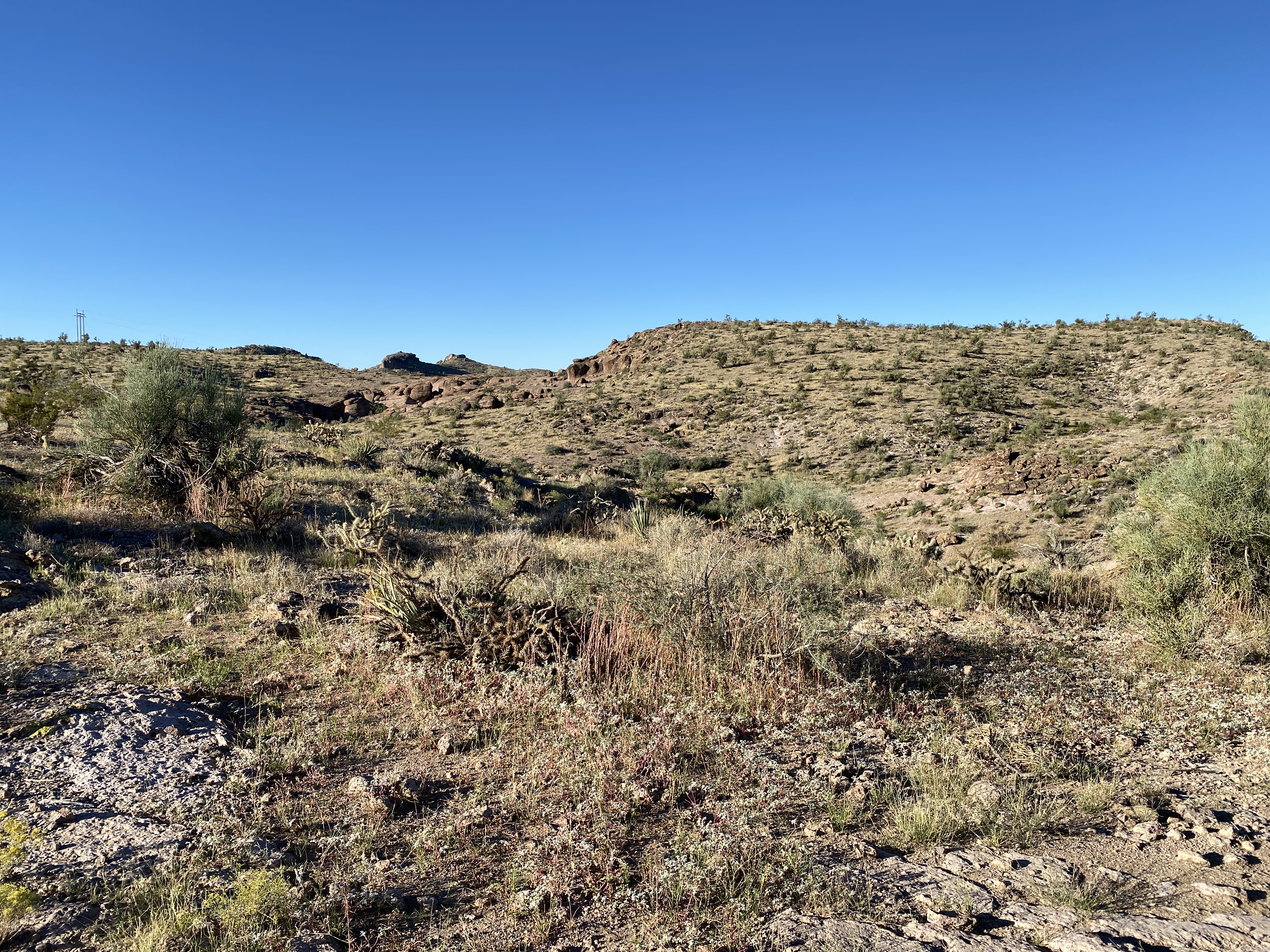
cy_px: 476
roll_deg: -0.4
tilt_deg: -4.5
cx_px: 635
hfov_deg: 67.3
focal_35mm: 26
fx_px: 954
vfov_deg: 53.1
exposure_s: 1/2358
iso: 32
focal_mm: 4.25
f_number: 1.8
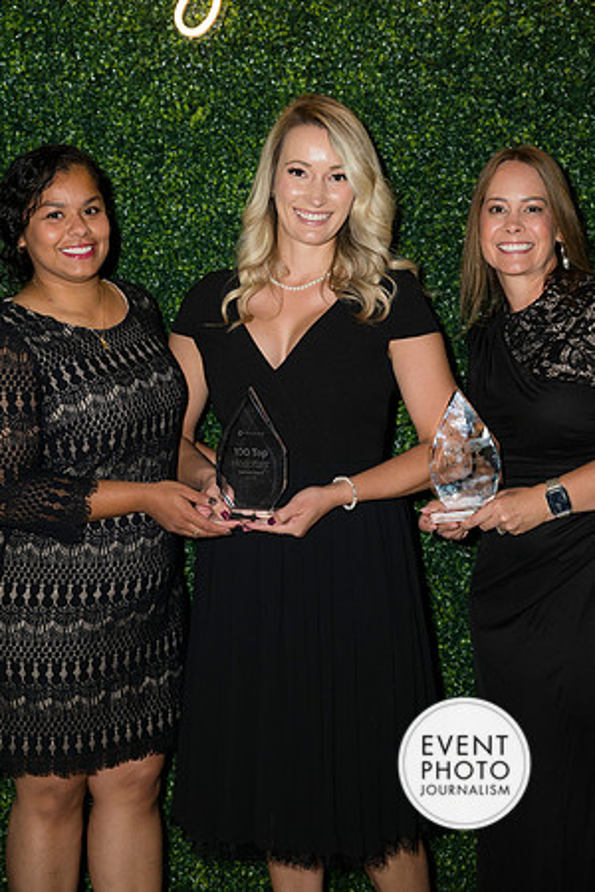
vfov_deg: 30.5
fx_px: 1636
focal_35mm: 66
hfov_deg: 20.6
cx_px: 298
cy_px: 446
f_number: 5
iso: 640
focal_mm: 66
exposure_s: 1/160
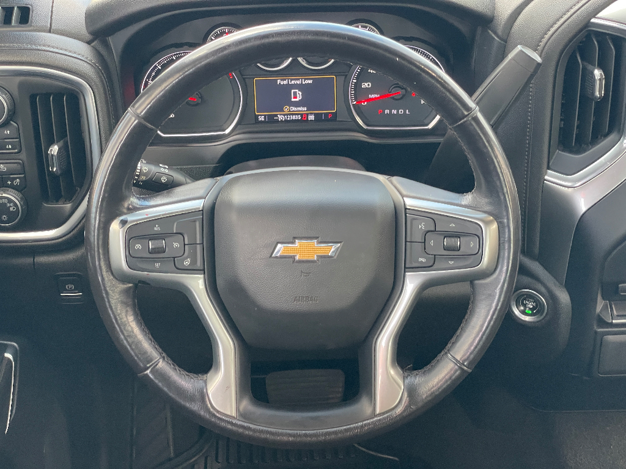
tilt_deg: -32.0
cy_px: 234
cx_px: 313
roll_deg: +1.9
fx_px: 940
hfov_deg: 36.8
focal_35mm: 52
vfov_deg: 28.0
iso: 250
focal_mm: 6
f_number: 2
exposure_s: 1/60
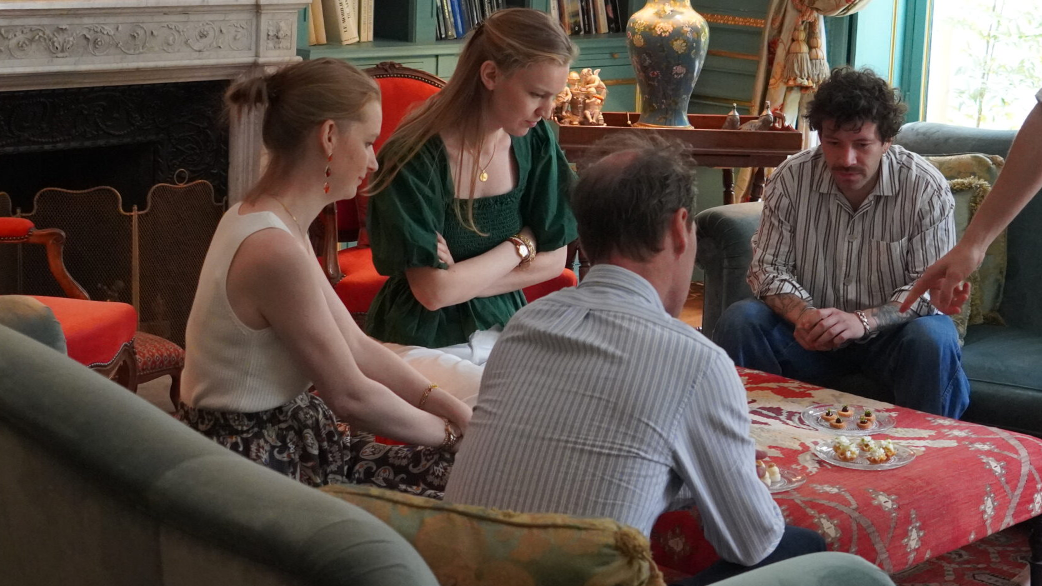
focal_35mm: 75
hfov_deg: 28.0
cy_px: 153
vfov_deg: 16.1
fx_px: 2067
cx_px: 733
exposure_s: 1/160
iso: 4000
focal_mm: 31
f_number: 4
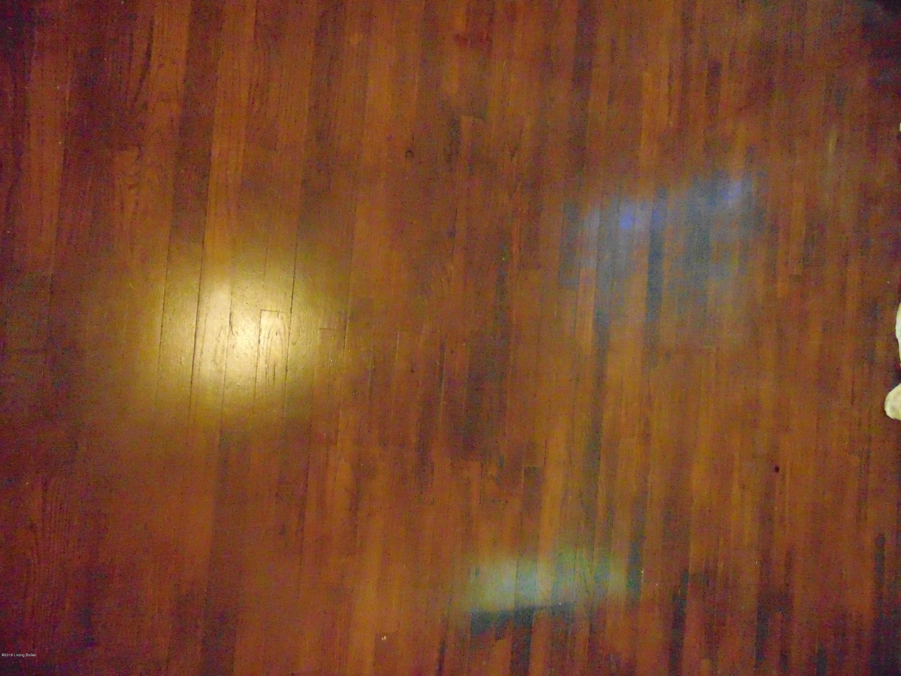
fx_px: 651
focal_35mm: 25
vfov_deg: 54.9
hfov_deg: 69.4
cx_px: 450
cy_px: 338
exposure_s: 1/25
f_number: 3
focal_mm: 4.5
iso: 1600
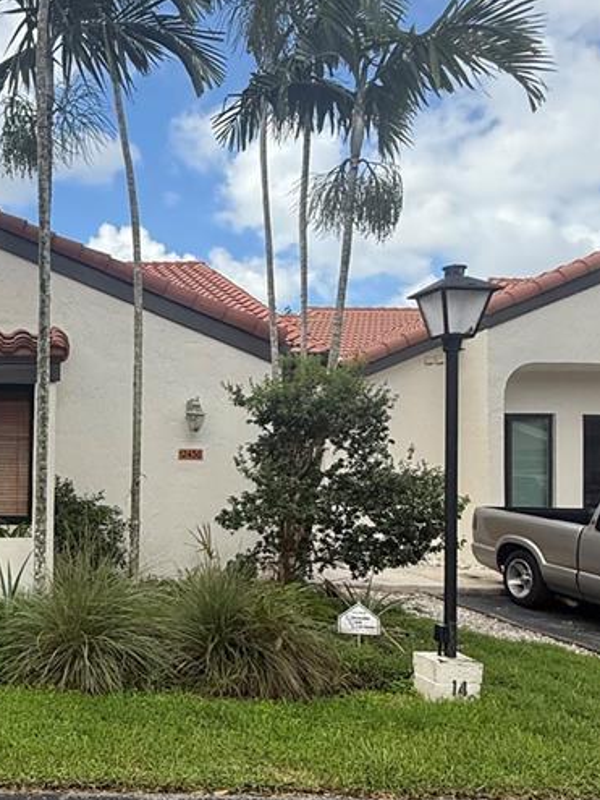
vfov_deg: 53.7
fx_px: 785
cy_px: 463
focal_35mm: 34
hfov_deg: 37.6
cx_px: 6
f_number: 2.2
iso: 64
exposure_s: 1/1497
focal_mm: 2.22
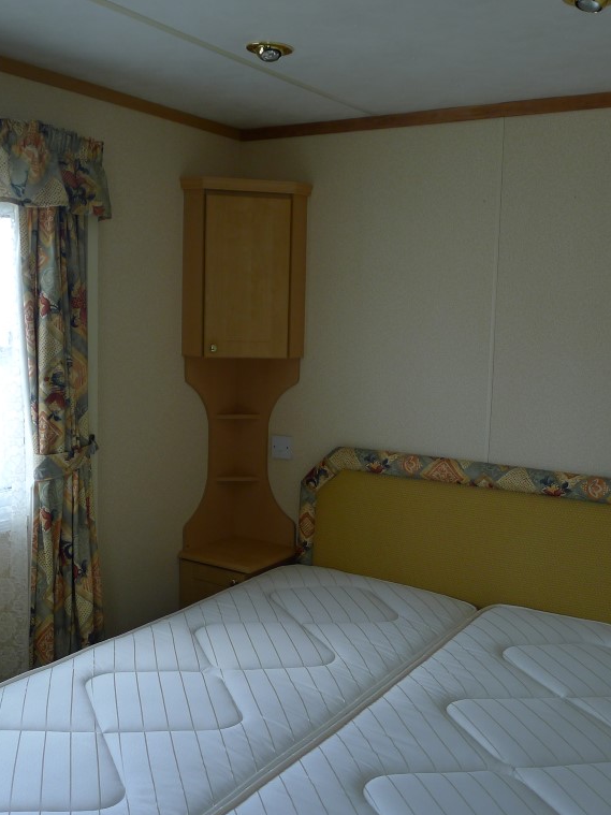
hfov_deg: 40.6
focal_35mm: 35
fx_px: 824
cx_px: 337
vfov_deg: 52.6
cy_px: 411
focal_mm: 5.1
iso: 80
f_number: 2
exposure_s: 1/100
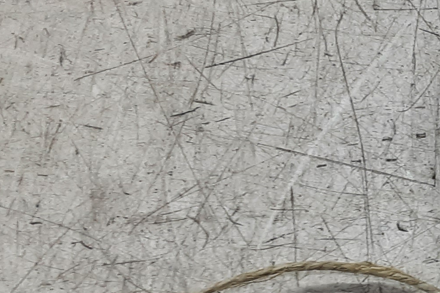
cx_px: 613
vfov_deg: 14.8
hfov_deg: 19.9
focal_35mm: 92
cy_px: 228
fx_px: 1124
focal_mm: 2.91
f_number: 1.9
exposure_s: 1/50
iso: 64
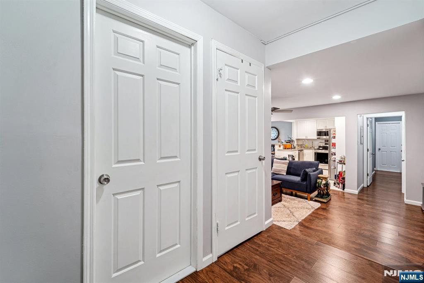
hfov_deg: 104.3
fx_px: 165
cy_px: 142
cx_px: 212
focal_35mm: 14
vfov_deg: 81.2
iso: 400
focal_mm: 14
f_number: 8
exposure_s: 1/5
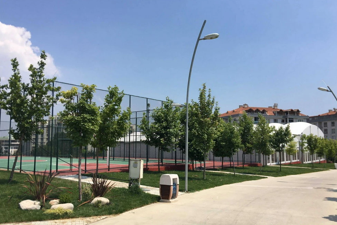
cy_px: 123
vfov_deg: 42.3
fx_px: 290
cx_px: 169
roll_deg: -0.6
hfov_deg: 60.3
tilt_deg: +5.9
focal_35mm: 31
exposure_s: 1/1972
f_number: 2.2
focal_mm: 4.15
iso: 25
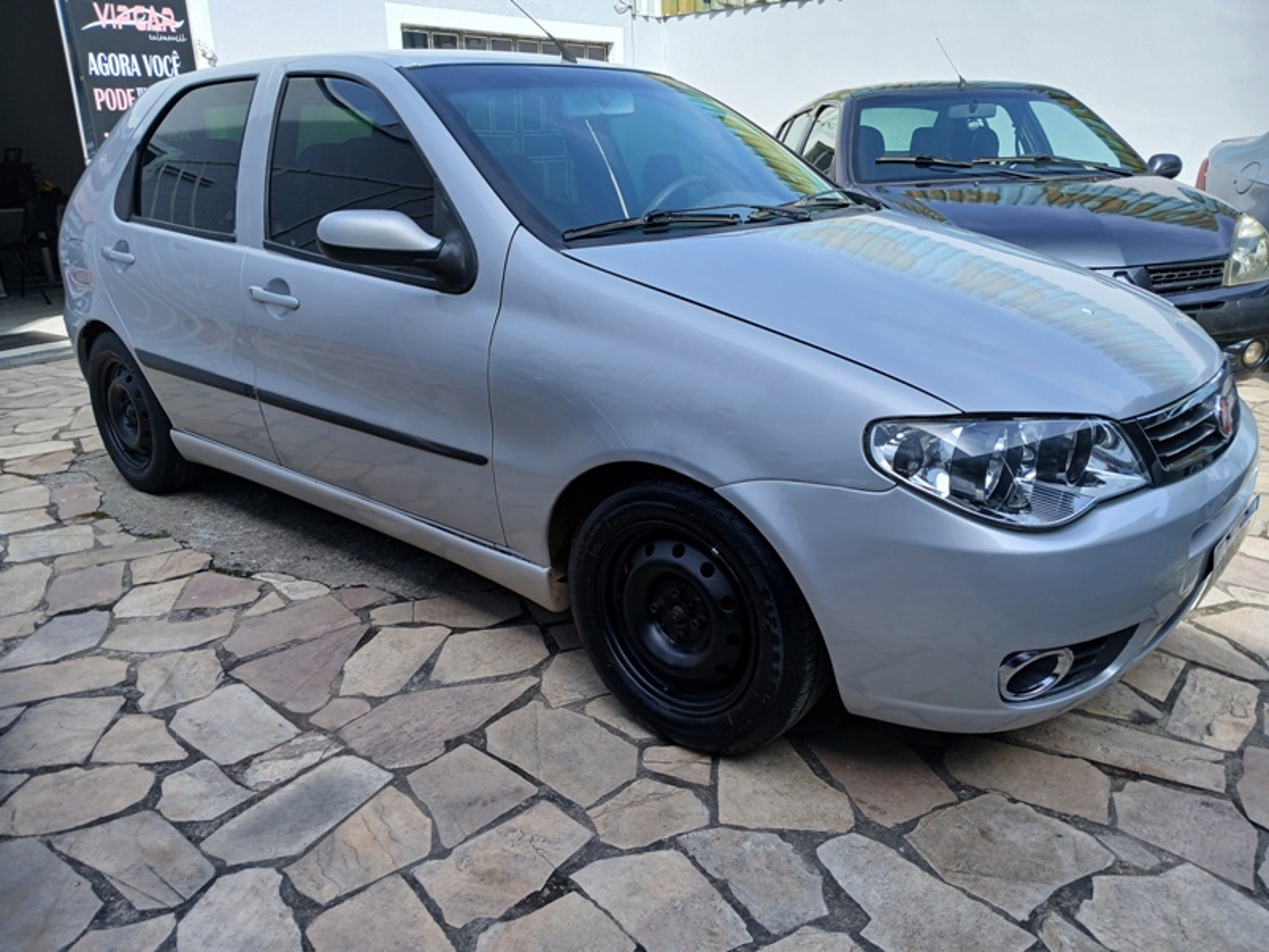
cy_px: 476
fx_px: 953
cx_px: 634
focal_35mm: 26
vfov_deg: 53.1
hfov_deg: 67.3
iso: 20
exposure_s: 1/263
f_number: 1.8
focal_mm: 3.98
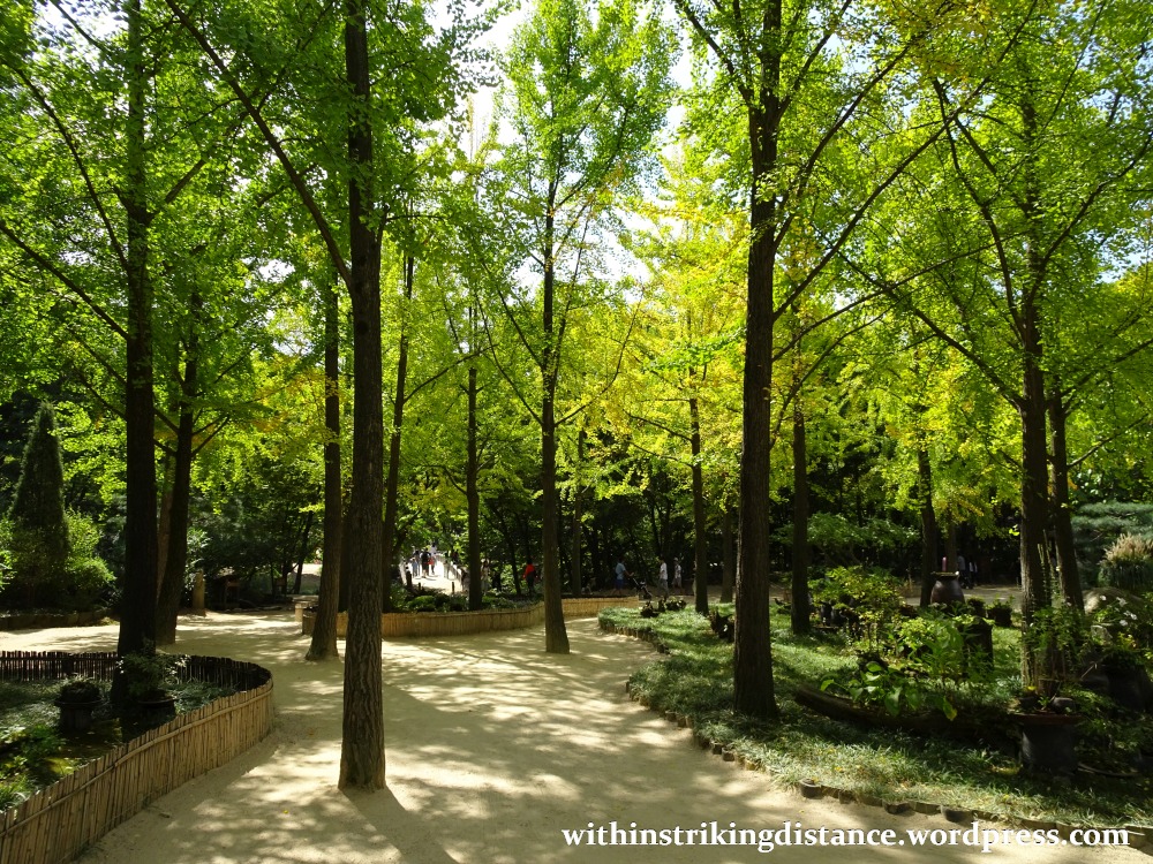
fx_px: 799
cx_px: 576
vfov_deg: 56.8
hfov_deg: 71.6
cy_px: 432
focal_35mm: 24
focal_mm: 4.1
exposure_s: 1/400
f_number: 3.5
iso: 80
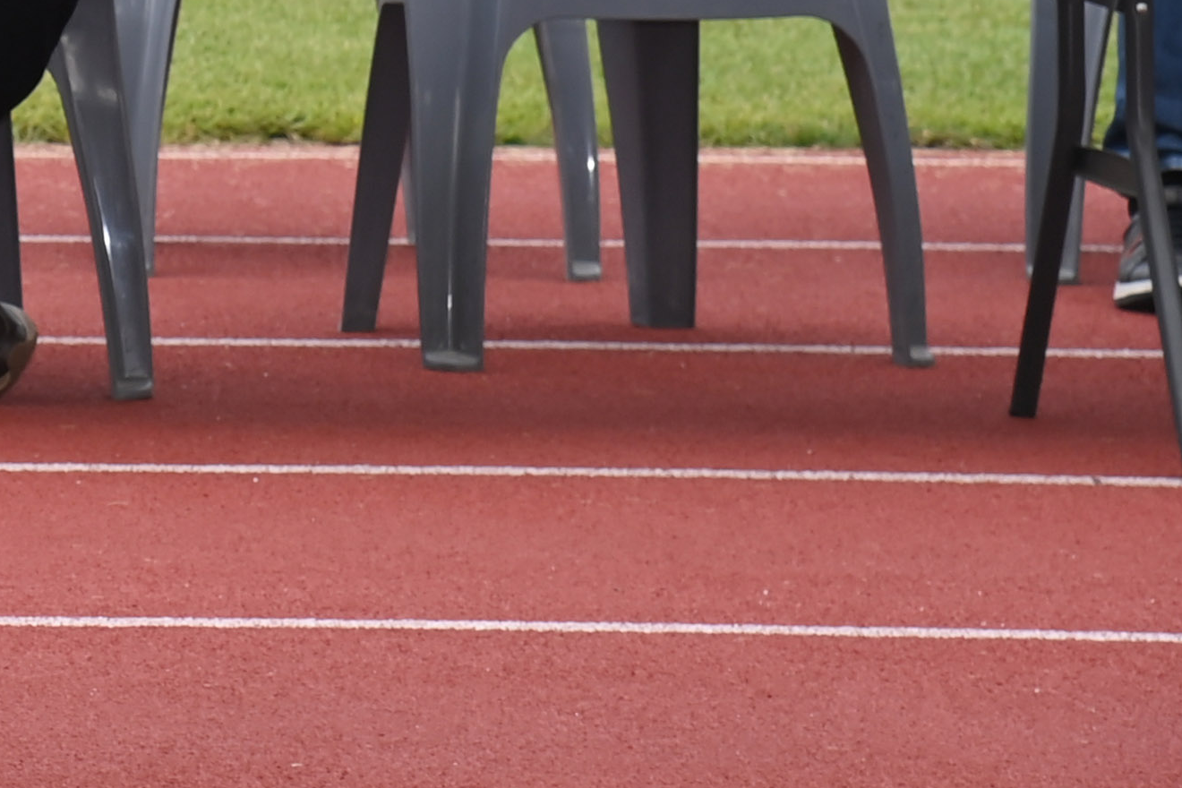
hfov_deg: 6.1
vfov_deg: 4.1
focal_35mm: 329
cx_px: -1164
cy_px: -691
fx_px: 10801
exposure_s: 1/250
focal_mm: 78
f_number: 8
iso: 200
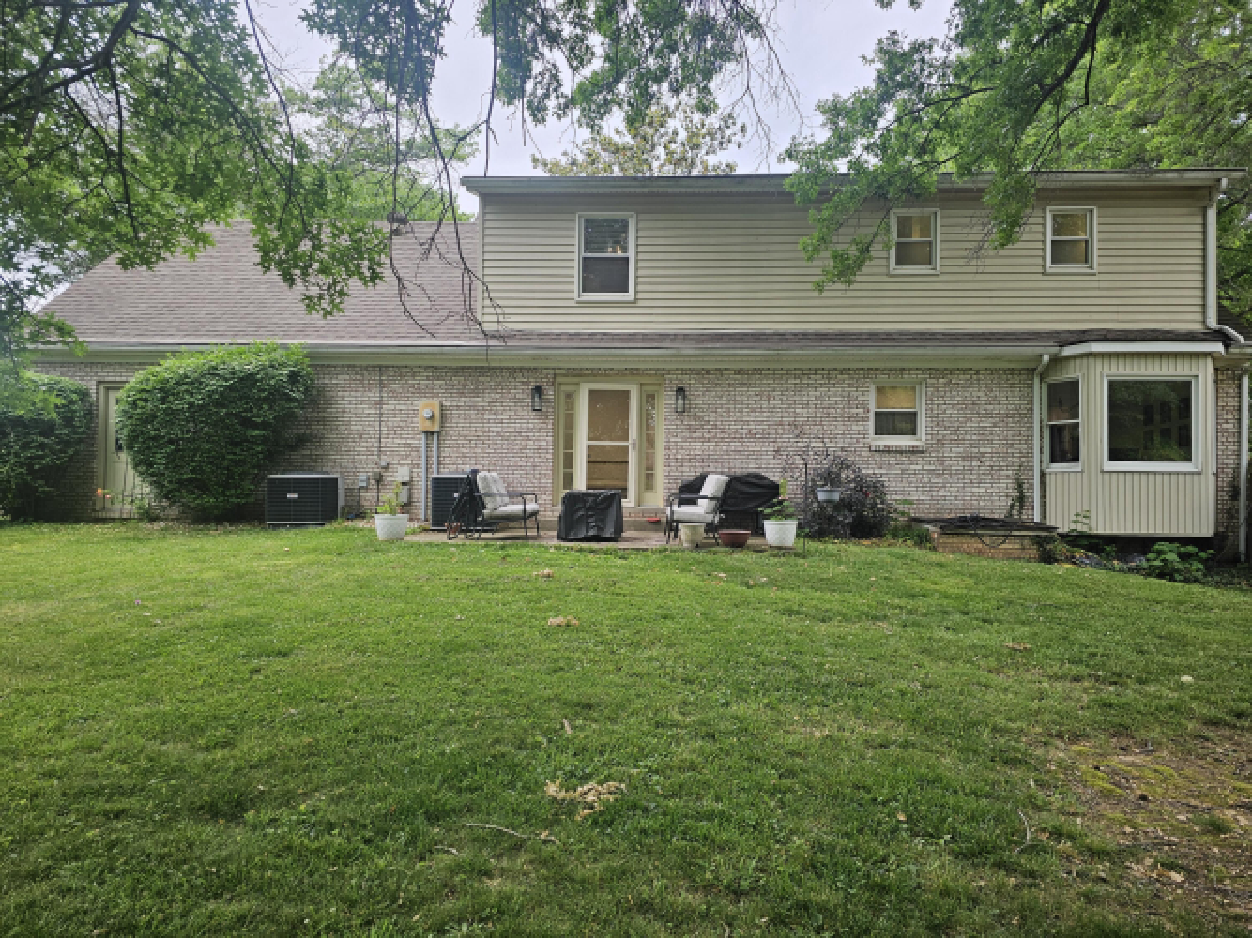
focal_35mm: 23
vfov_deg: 58.9
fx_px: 832
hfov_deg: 73.9
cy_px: 469
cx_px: 626
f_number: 1.7
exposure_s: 1/180
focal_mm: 6.3
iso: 32
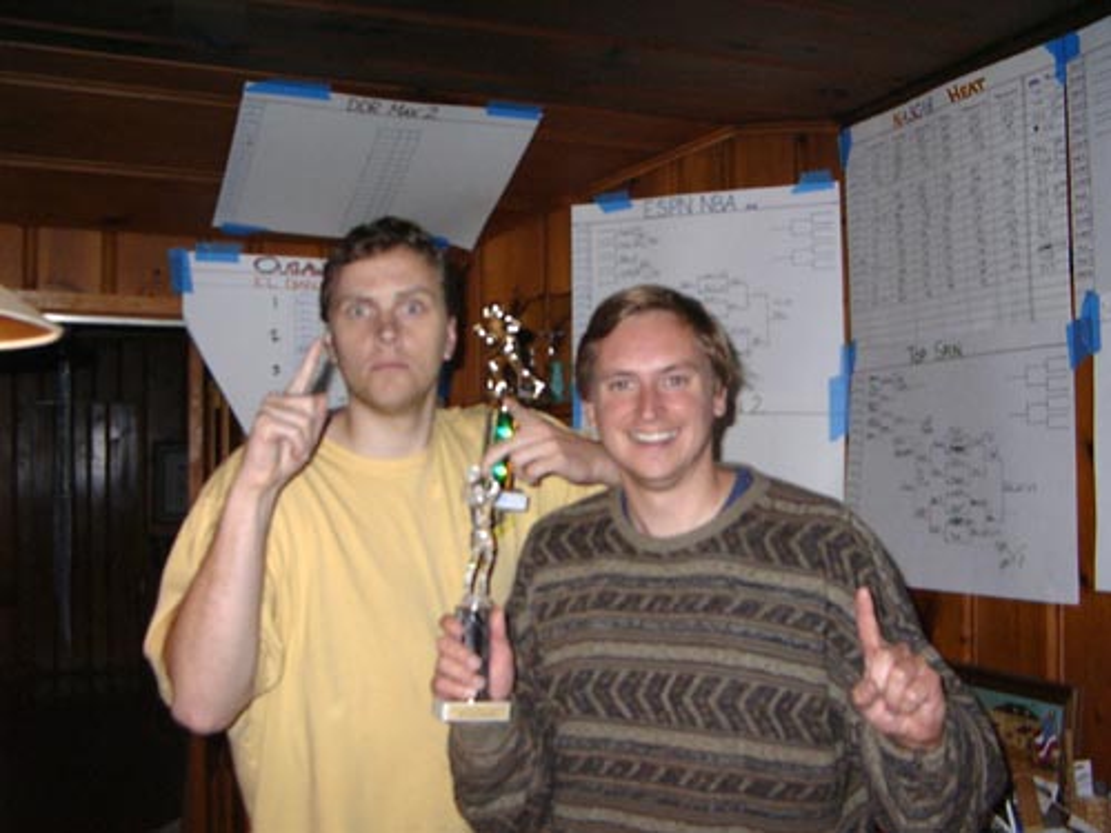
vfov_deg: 40.7
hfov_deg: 52.6
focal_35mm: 35
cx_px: 556
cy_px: 416
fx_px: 1123
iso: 100
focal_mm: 5.4
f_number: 2.8
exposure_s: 1/64.1
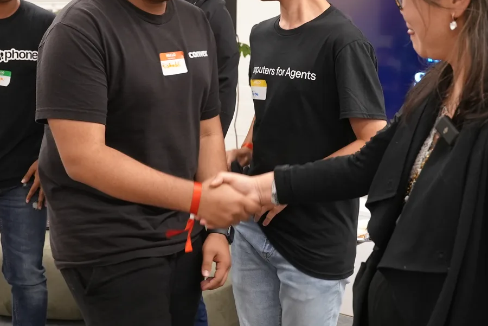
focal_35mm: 56
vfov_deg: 24.0
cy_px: 81
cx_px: 237
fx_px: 759
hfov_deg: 35.6
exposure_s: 1/160
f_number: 4
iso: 3200
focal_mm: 28
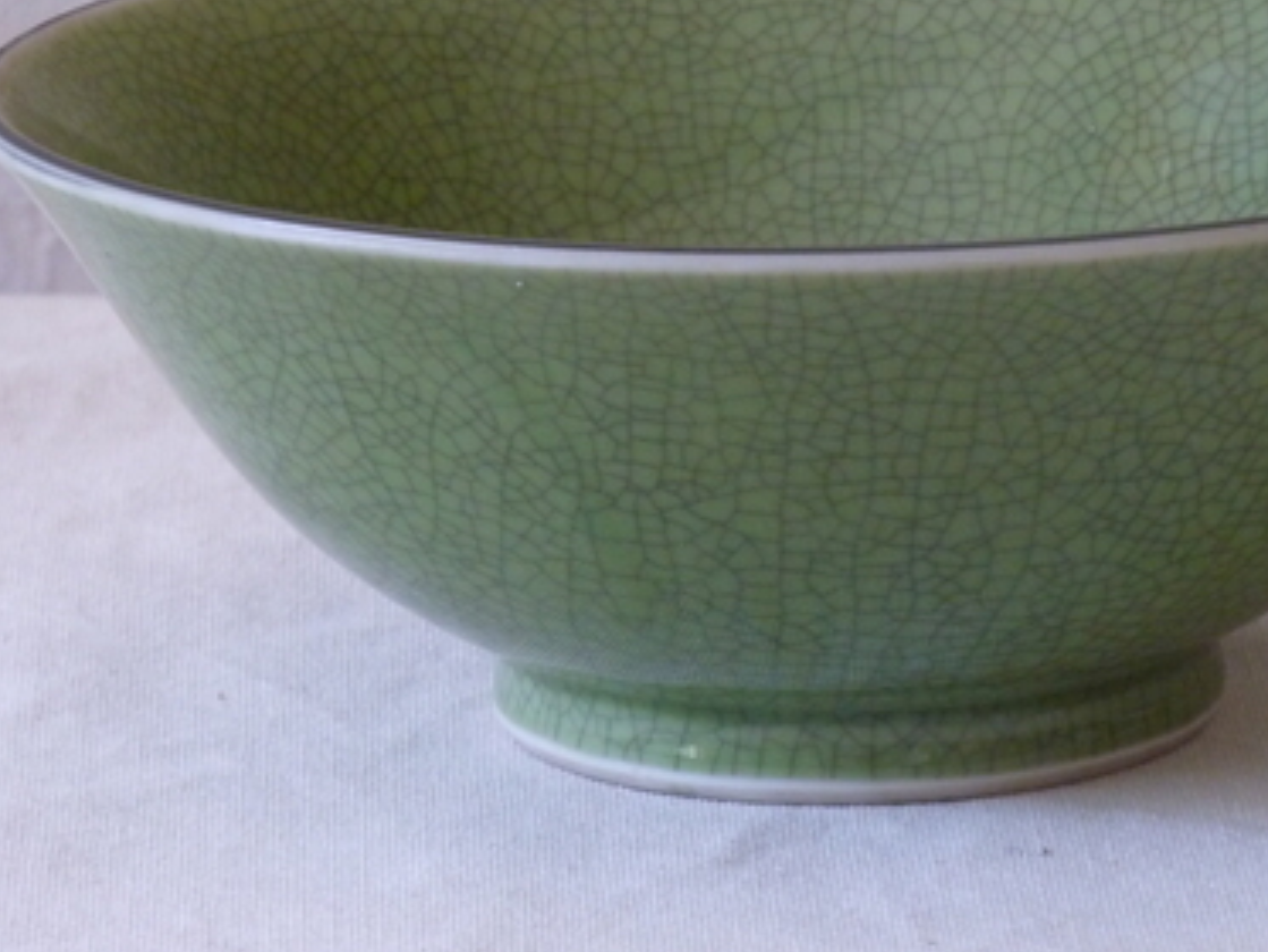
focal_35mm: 272
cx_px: 918
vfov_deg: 5.5
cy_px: 245
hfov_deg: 7.3
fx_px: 9967
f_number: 4.5
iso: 400
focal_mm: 27.8
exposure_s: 1/40
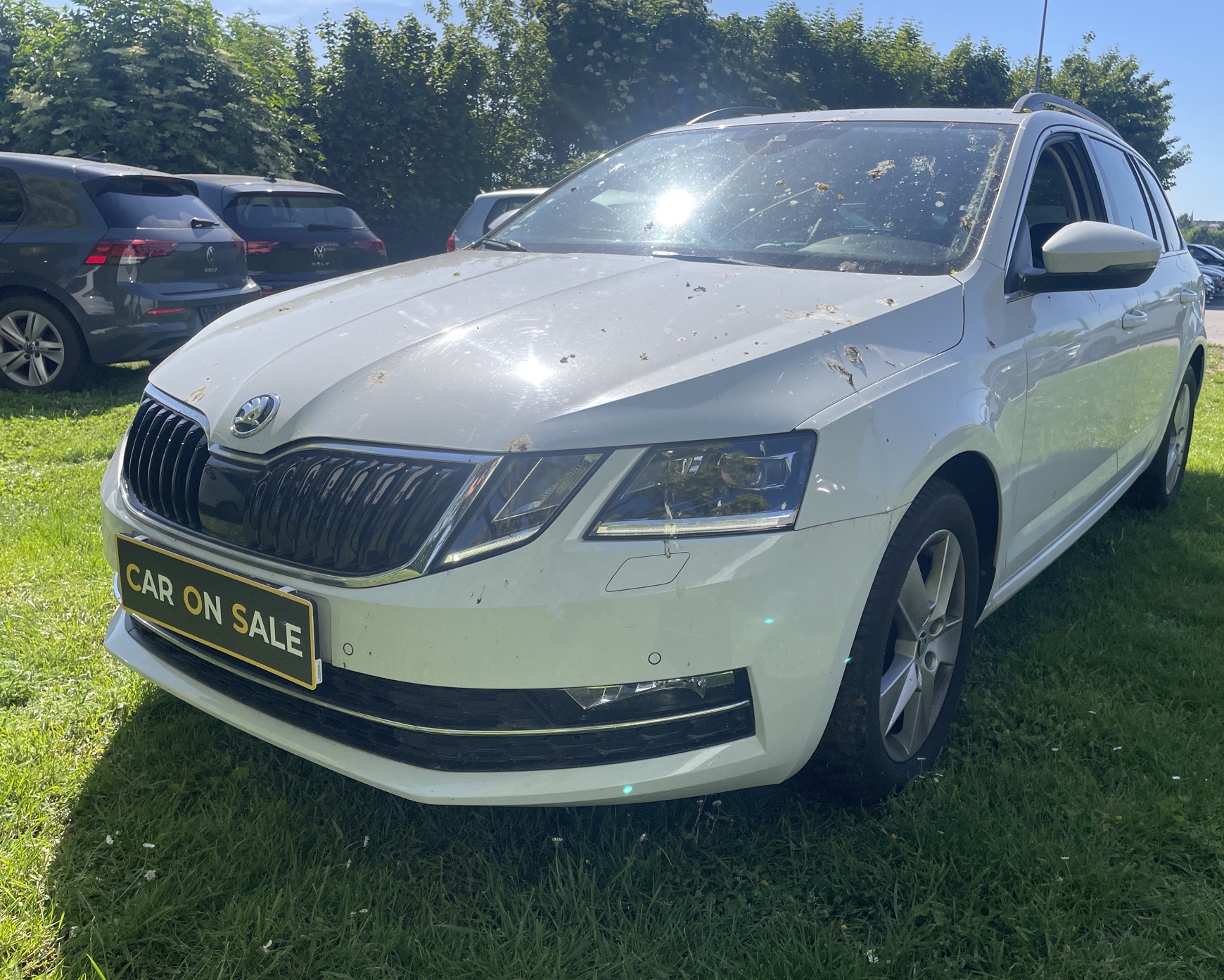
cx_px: 649
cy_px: 505
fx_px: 1014
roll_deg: -2.4
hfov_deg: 62.2
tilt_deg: -13.4
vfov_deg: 51.5
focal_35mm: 28
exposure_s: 1/2451
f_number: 1.6
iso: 32
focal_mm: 4.2
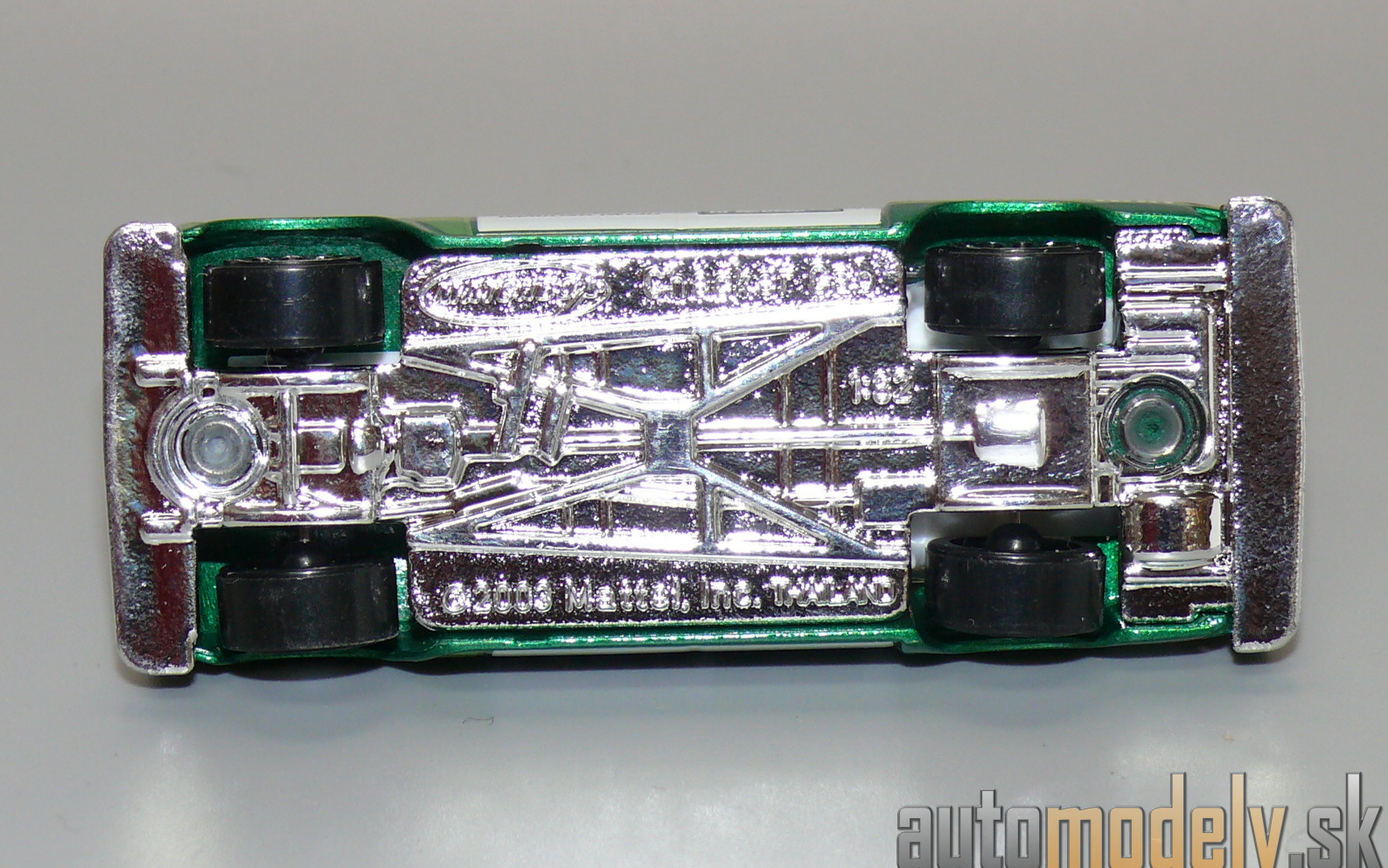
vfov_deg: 10.6
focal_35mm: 124
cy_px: 381
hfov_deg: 16.8
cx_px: 695
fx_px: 4691
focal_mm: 14.3
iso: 100
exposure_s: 1/30
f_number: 4
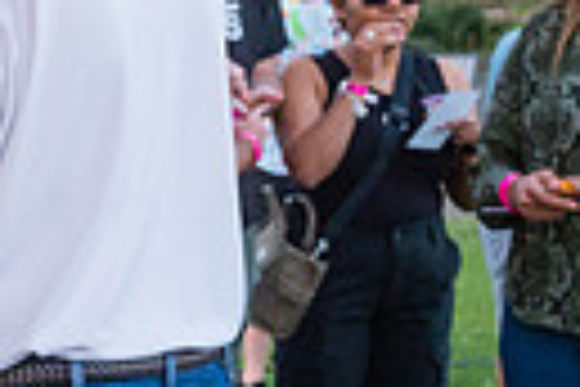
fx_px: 1949
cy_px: 433
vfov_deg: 11.2
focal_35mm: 121
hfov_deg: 14.0
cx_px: -615
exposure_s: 1/320
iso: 1250
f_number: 4
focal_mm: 26
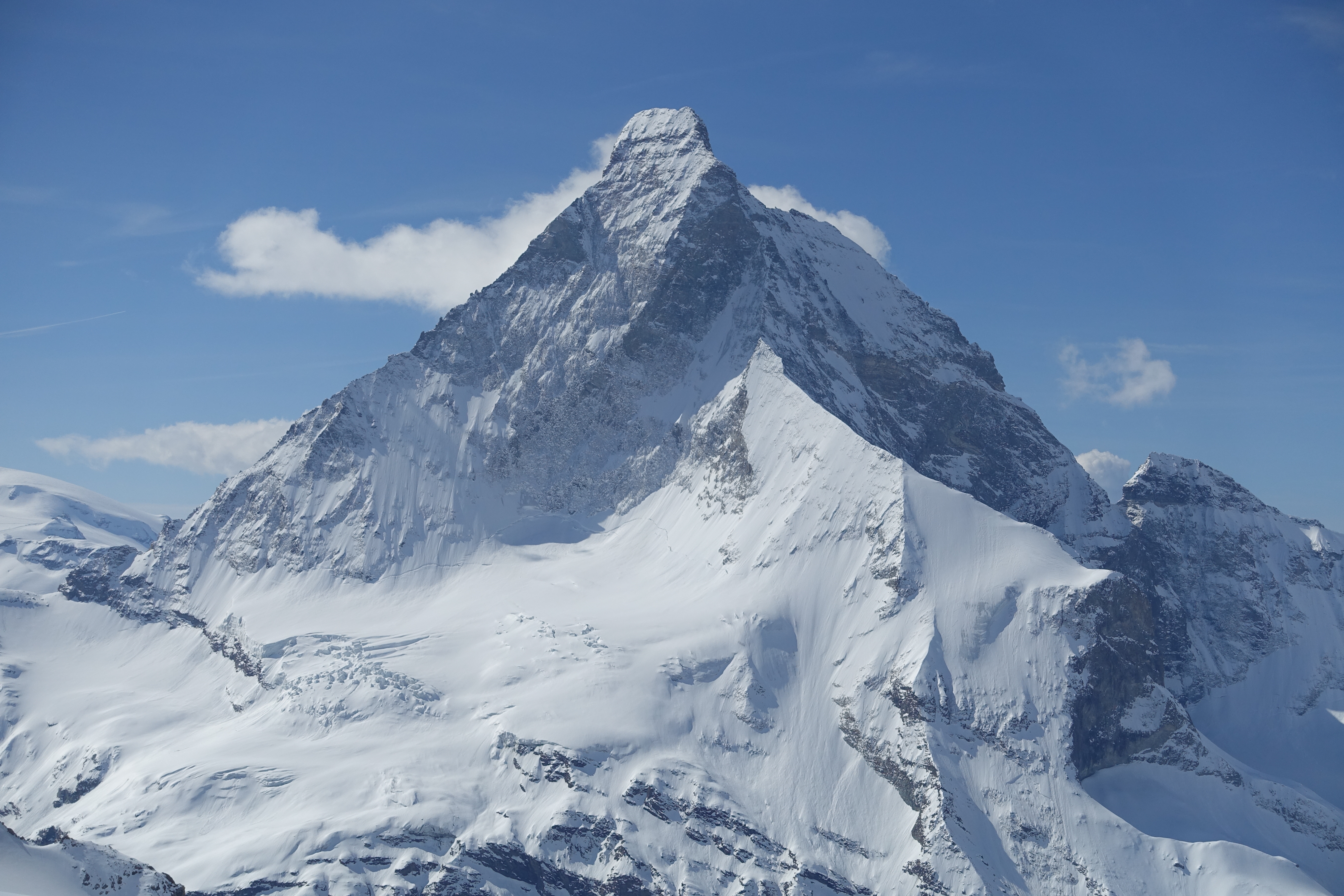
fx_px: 2613
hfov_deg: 28.8
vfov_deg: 19.5
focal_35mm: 70
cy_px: 448
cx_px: 672
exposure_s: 1/250
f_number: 5.6
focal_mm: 25.7
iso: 125
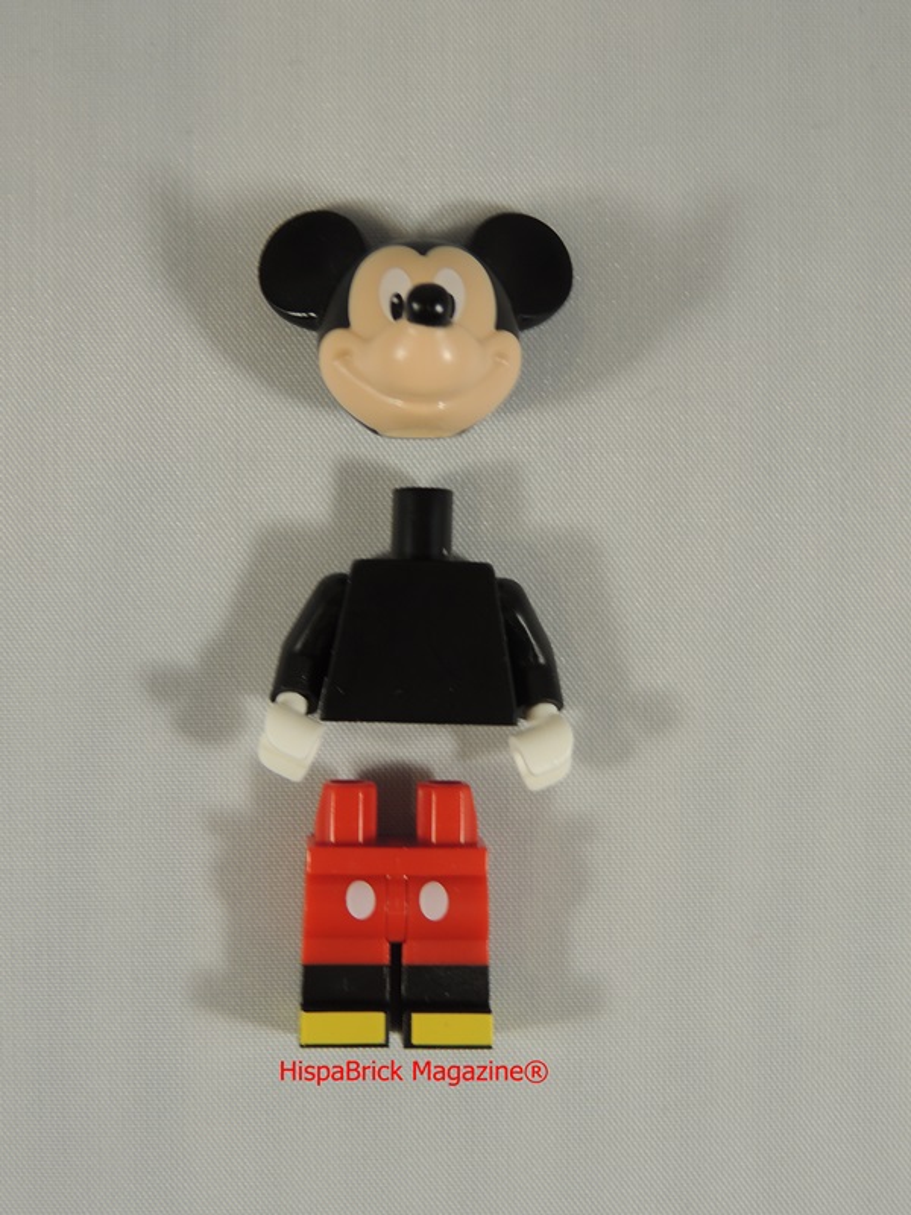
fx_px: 2632
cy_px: 608
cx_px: 456
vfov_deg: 26.0
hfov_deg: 19.6
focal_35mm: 75
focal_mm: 13.3
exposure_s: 1/15
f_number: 3.9
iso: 100
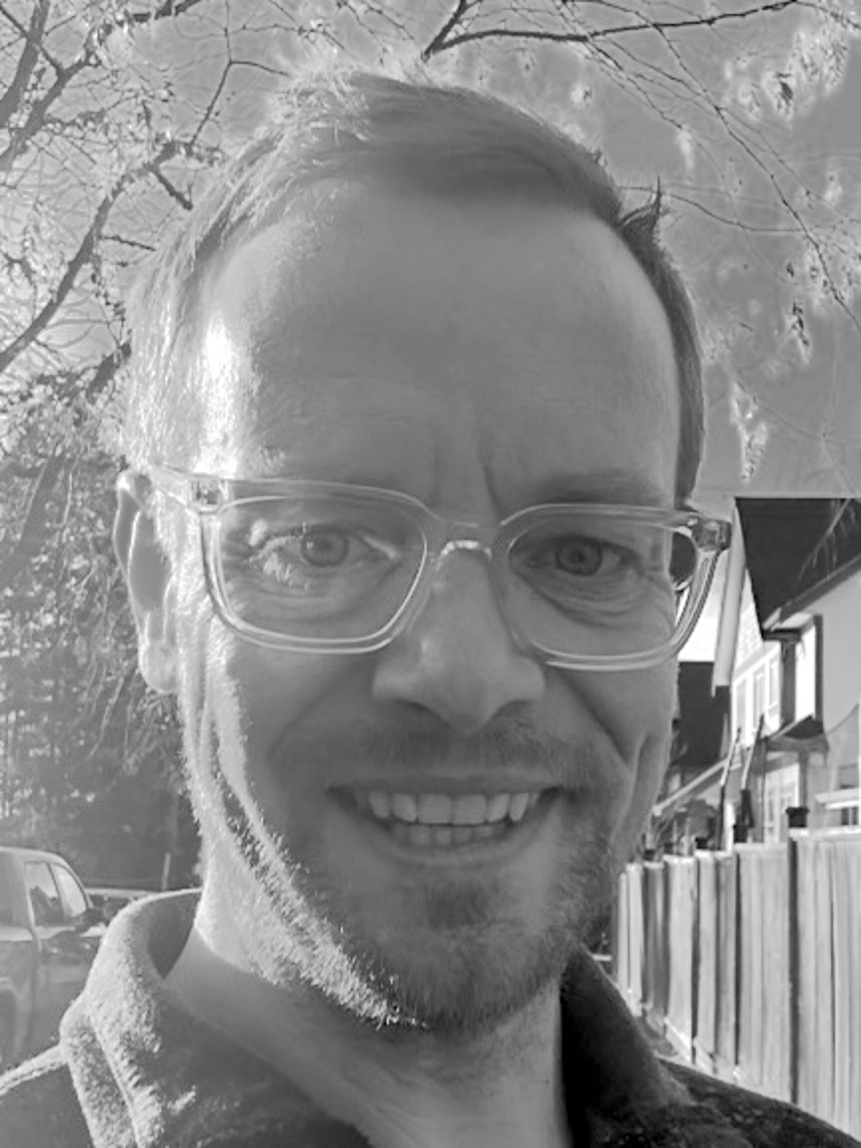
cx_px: 430
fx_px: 995
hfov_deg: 46.8
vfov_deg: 60.0
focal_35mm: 30
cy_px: 574
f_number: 1.9
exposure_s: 1/474
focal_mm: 2.69
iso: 25
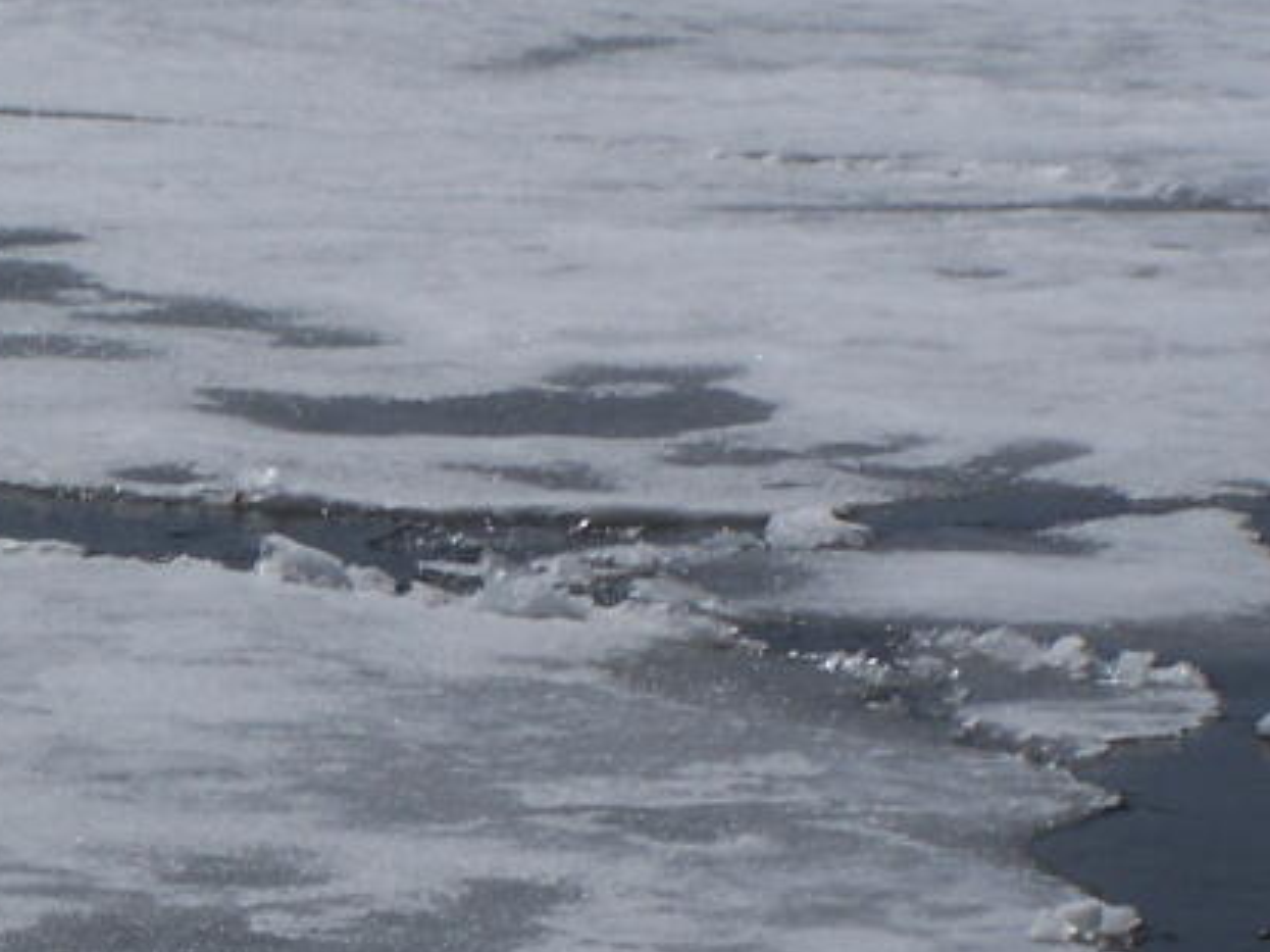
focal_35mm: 259
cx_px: -46
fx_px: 9500
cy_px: 747
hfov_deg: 7.6
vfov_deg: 5.7
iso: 80
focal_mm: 17.5
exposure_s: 1/1600
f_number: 6.3
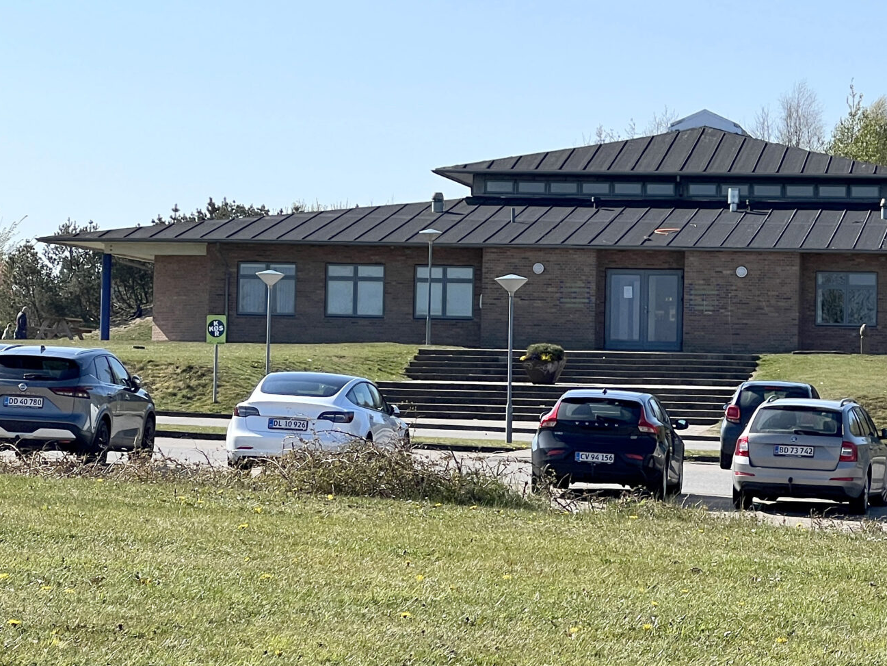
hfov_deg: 13.0
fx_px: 3895
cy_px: 181
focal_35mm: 152
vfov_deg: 9.7
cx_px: 626
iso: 32
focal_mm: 9
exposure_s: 1/1277
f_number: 2.8
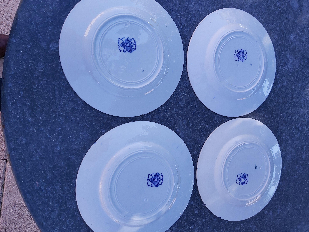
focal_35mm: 27
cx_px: 159
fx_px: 241
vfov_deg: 51.3
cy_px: 113
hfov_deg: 65.3
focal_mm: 3.92
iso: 64
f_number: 1.7
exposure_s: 1/534
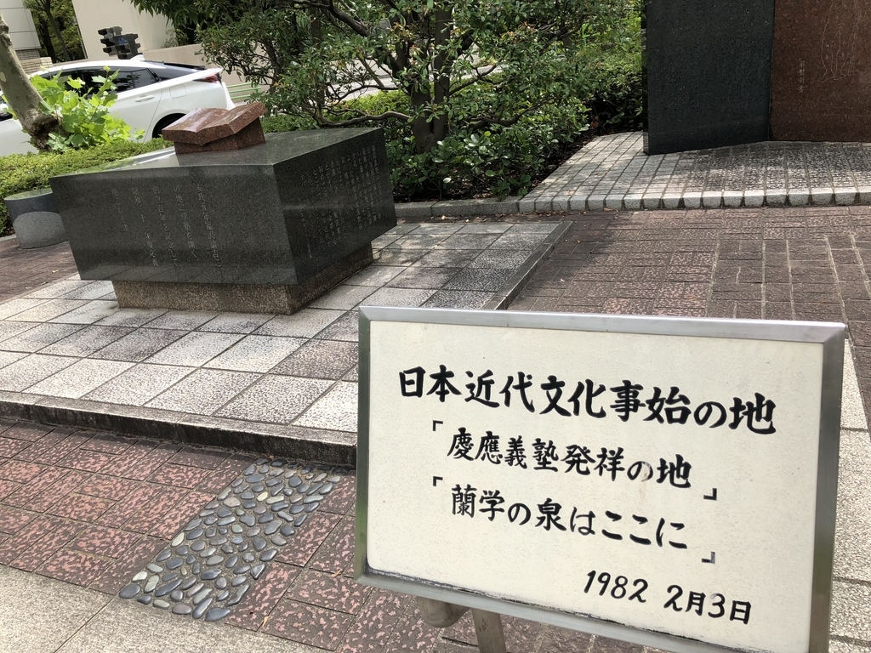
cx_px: 436
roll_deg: +5.4
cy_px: 326
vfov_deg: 49.7
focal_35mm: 28
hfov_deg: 63.4
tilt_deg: -16.5
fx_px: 705
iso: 20
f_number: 1.8
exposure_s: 1/1156
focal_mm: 4
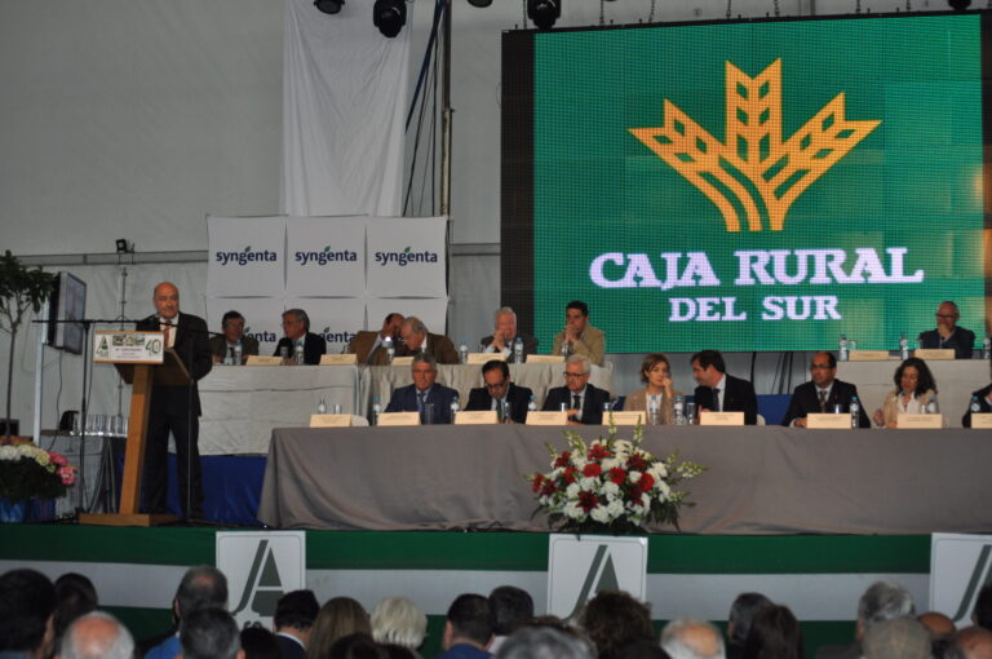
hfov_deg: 24.6
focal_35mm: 82
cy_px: 330
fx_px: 2270
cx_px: 496
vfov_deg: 16.5
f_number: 4
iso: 400
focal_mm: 55
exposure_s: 1/160
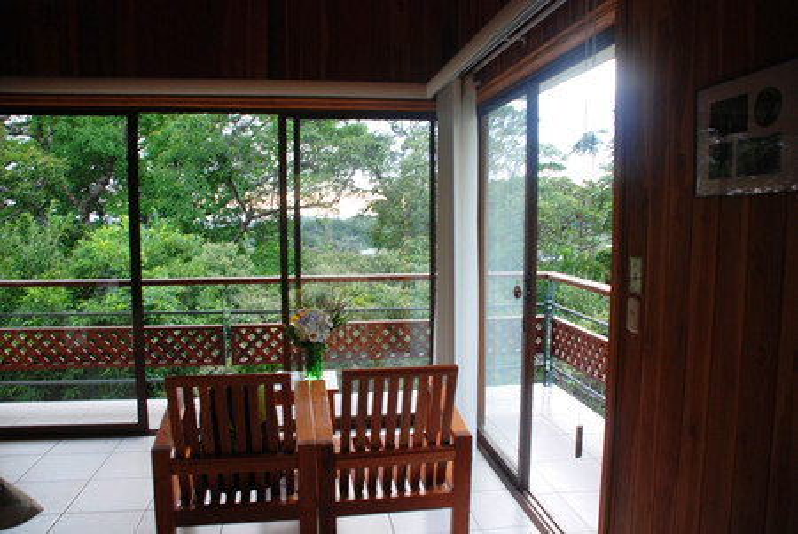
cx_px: 399
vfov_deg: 48.0
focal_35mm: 27
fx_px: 599
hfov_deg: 67.3
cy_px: 267
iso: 220
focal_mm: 18
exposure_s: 1/30
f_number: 3.5
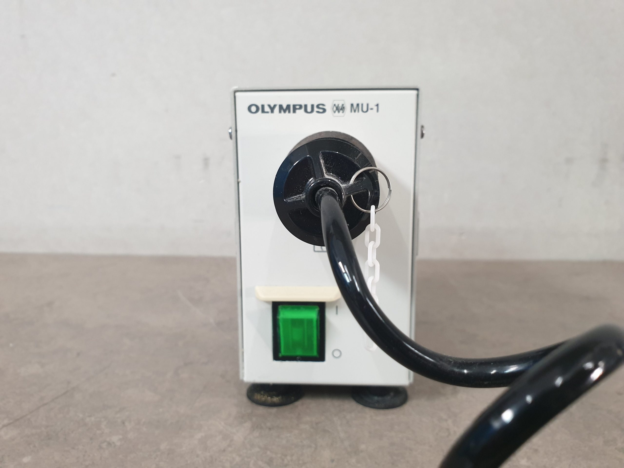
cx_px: 312
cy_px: 234
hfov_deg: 67.3
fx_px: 469
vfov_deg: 53.1
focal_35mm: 26
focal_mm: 4.3
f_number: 2.4
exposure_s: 1/33
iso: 320
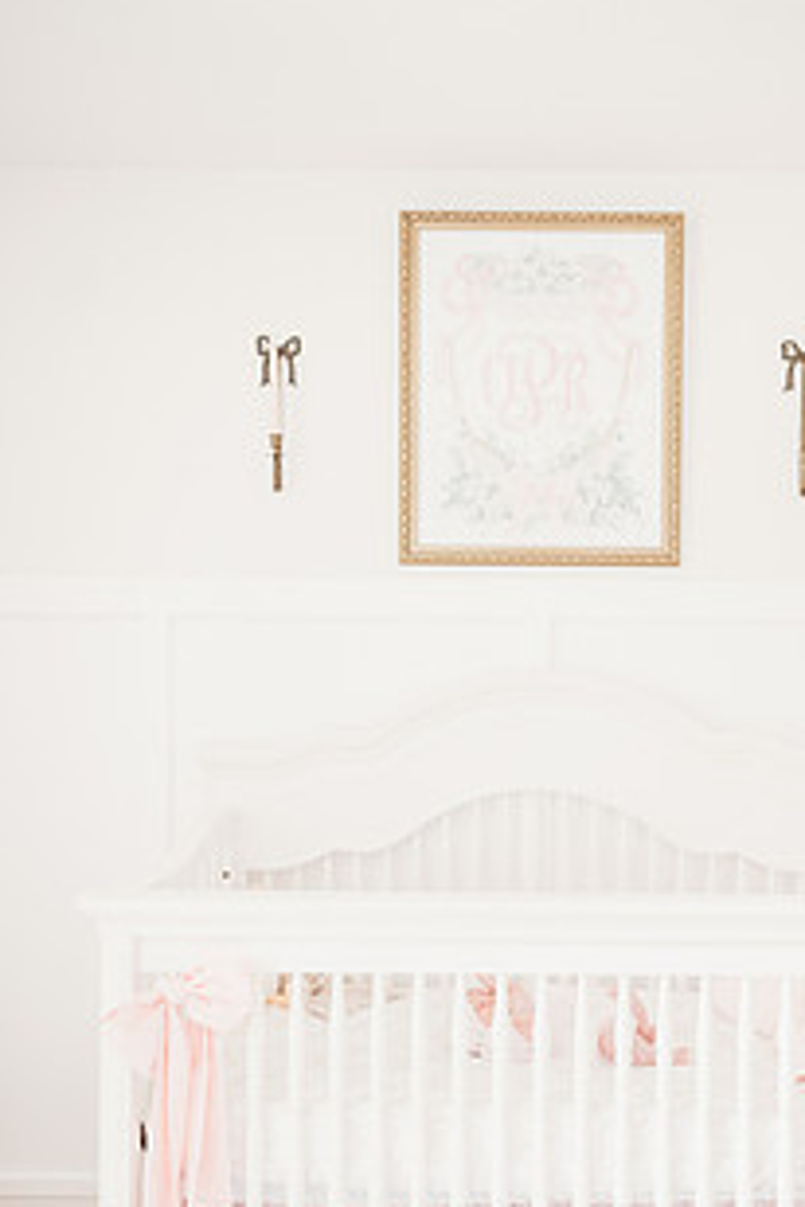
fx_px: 1174
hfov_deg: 37.6
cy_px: 695
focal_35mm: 35
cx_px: 516
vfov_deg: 54.2
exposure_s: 1/200
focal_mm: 24
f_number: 2.8
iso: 1600
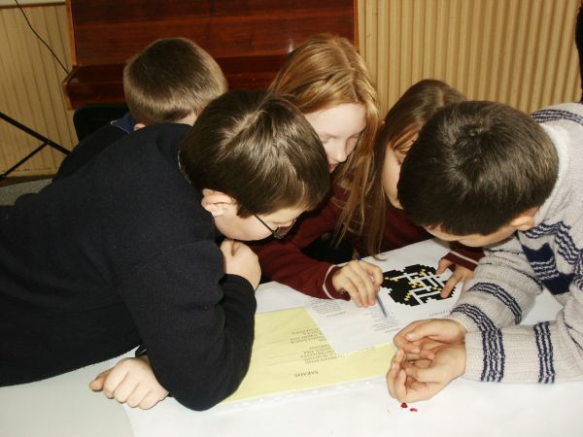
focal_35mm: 35
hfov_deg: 52.6
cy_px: 218
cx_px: 292
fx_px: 589
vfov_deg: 40.7
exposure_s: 1/45
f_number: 3
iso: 200
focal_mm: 7.18
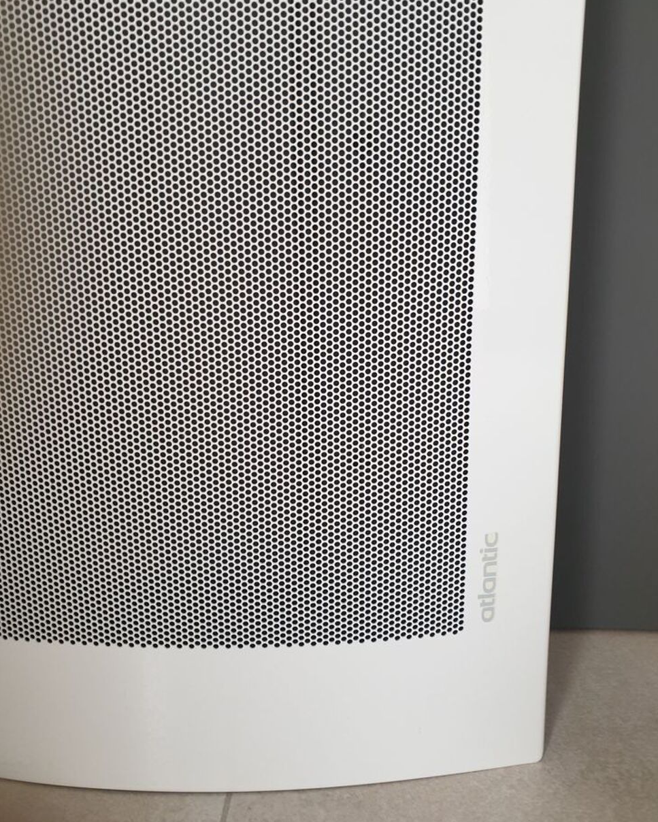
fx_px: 681
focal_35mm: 28
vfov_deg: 62.1
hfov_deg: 51.5
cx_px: 339
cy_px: 375
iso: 125
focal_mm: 4.3
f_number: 2.4
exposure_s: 1/50
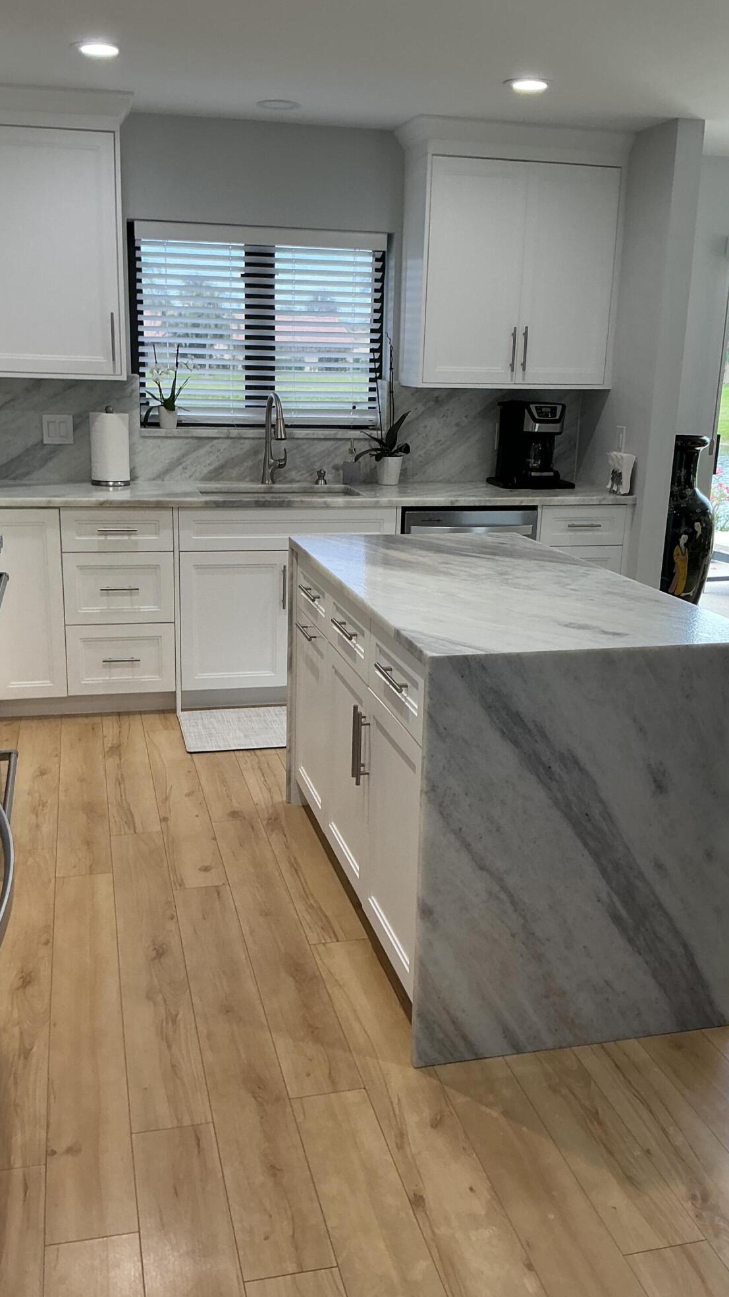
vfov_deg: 62.6
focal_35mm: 31
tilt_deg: -9.9
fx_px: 1065
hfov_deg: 37.8
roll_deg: +0.5
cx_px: 347
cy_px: 646
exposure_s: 1/60
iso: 40
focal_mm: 3
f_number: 1.8
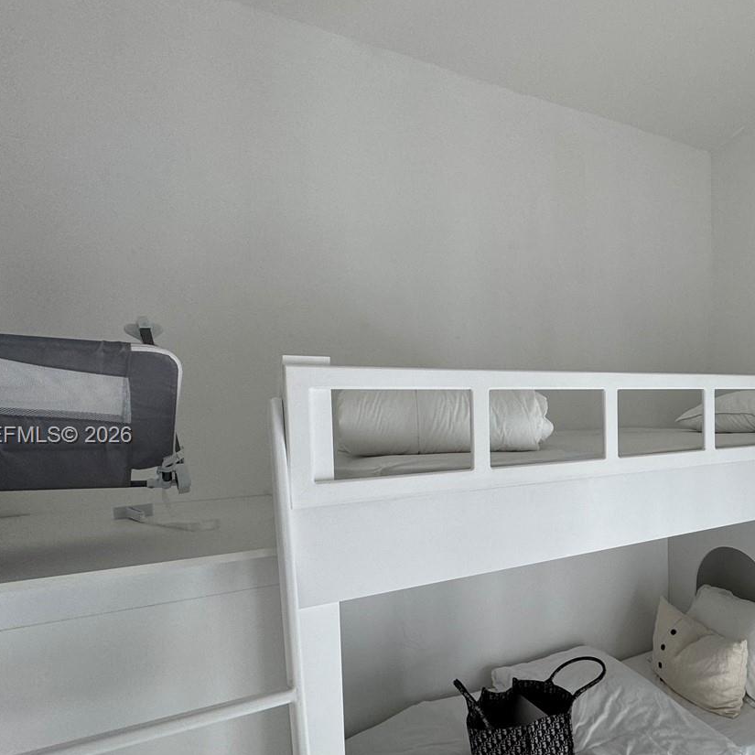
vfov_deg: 64.7
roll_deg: +1.5
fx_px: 592
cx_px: 579
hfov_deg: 60.9
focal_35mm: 24
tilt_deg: -2.4
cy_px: 437
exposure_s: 1/99
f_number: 2.2
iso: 125
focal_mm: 2.22
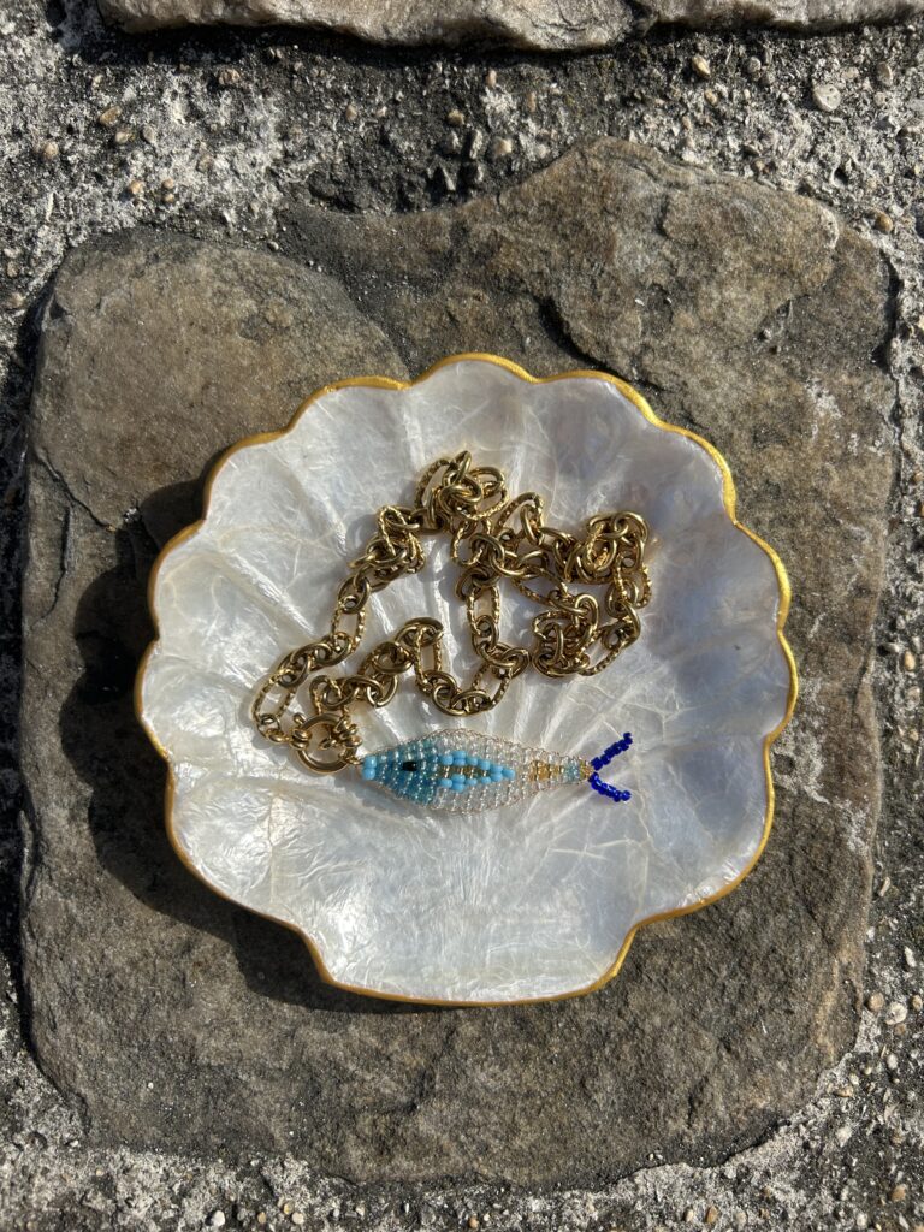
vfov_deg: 67.3
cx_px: 462
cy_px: 616
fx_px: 925
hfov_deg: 53.1
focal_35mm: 26
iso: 50
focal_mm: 5.7
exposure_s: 1/8000
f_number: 1.5
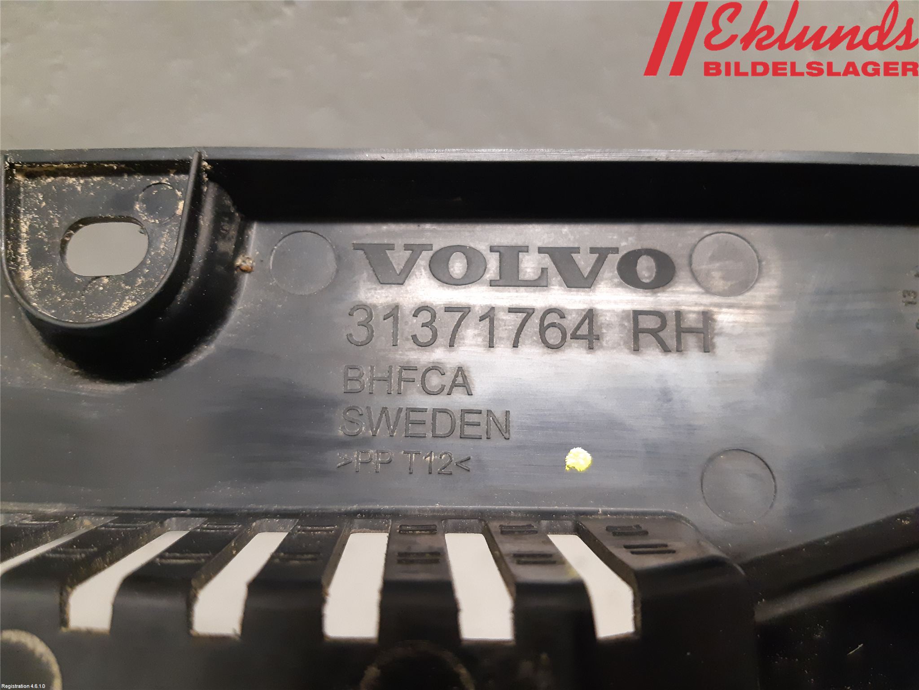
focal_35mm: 26
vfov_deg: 53.1
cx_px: 460
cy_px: 345
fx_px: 690
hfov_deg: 67.3
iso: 320
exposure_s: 1/50
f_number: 1.7
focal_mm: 3.93
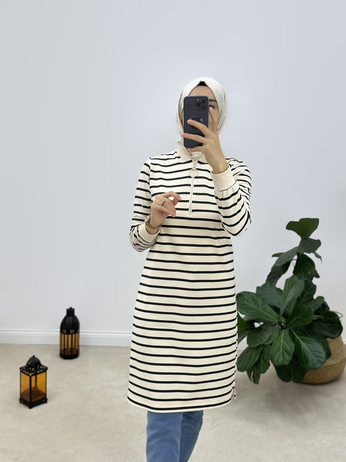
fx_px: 640
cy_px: 231
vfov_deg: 39.7
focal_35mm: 48
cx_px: 173
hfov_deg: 30.3
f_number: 1.78
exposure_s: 1/244
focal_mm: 6.86
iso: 80
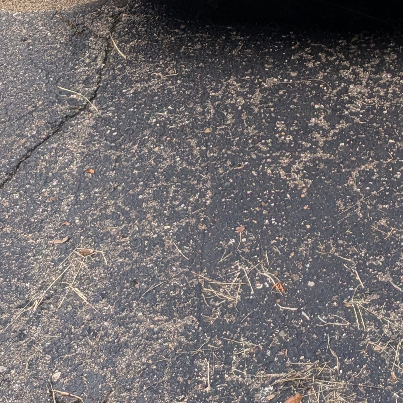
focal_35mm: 88
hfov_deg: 19.0
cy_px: -323
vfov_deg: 16.5
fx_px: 1159
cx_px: 432
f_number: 1.73
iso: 47
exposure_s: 1/1017
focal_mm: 4.38
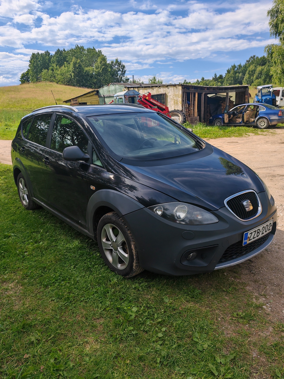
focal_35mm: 26
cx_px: 142
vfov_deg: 67.3
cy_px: 190
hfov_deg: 53.1
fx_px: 284
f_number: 1.6
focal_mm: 5.4
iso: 50
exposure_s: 1/2900
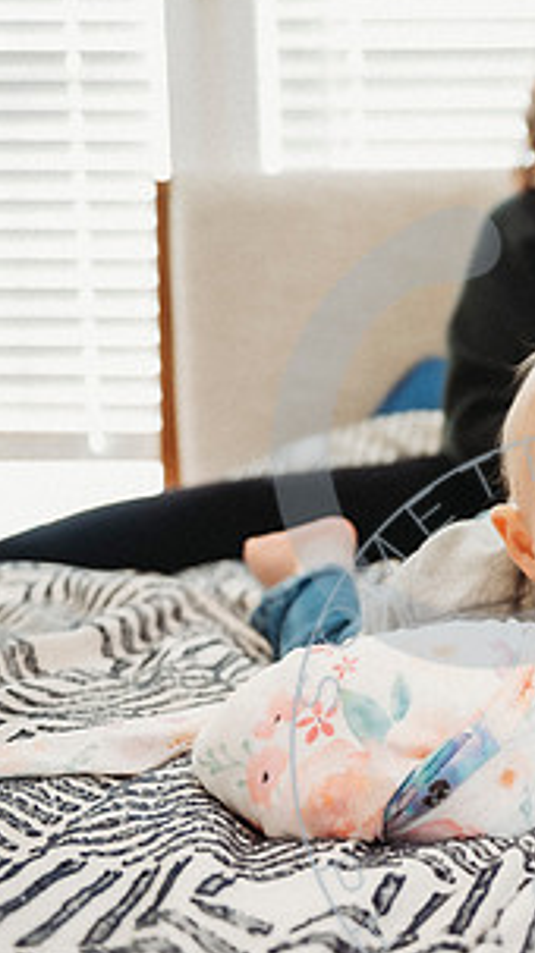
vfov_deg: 29.8
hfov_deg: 15.9
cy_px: 487
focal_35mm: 71
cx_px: 750
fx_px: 1794
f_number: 2.8
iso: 800
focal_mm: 34
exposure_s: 1/125
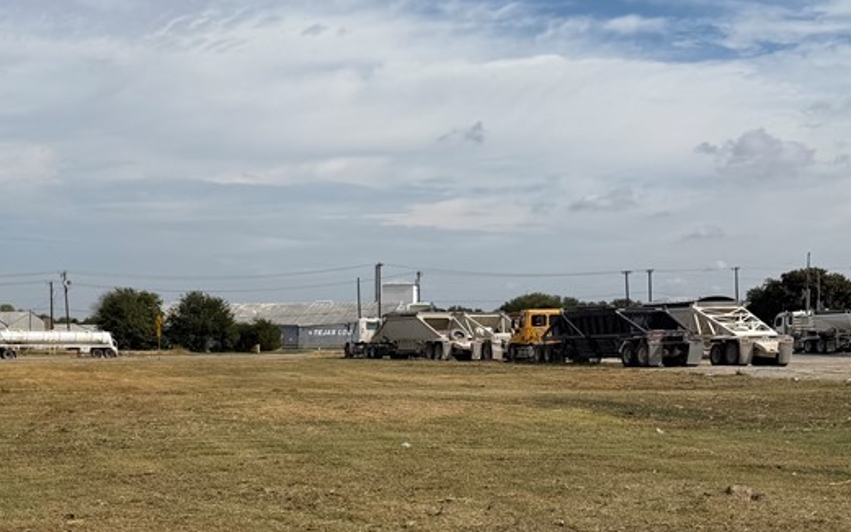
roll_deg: +0.7
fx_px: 1160
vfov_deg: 25.5
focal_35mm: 50
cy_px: 403
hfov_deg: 38.5
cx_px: 147
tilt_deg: -3.2
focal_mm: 6.76
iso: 80
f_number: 1.78
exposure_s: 1/9091
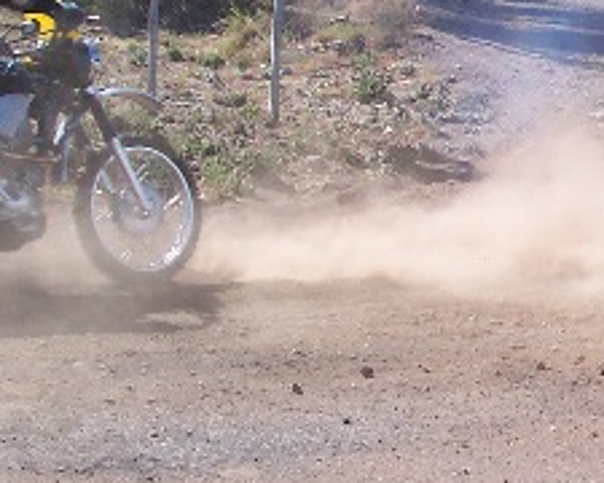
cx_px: 752
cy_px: 21
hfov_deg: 14.1
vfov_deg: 11.6
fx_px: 2360
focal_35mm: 132
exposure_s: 1/500
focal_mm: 8
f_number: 4.8
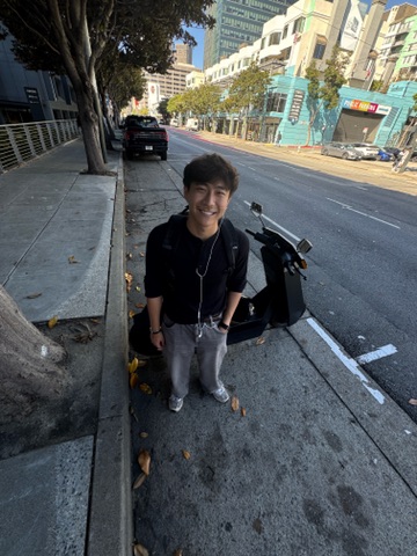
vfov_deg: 102.1
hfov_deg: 85.7
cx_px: 208
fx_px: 225
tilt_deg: -33.7
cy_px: 278
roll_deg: -3.8
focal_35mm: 14
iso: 40
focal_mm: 2.22
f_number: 2.2
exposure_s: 1/152
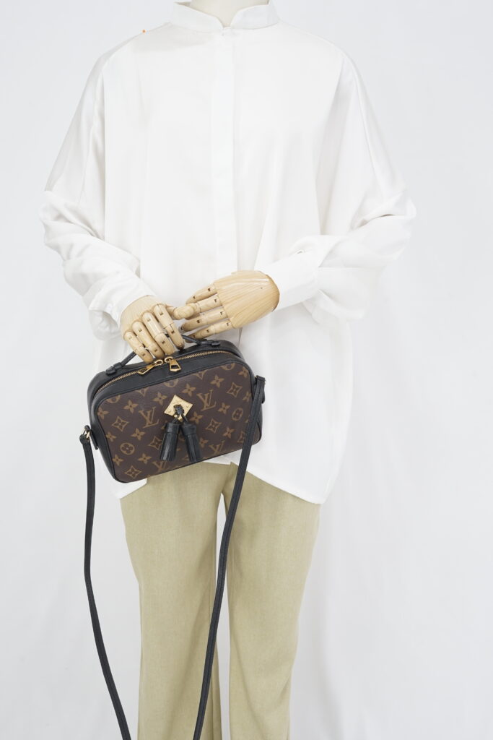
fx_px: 1027
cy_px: 370
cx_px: 246
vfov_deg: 39.6
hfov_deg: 27.0
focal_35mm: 50
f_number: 9
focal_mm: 50
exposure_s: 1/3
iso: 640
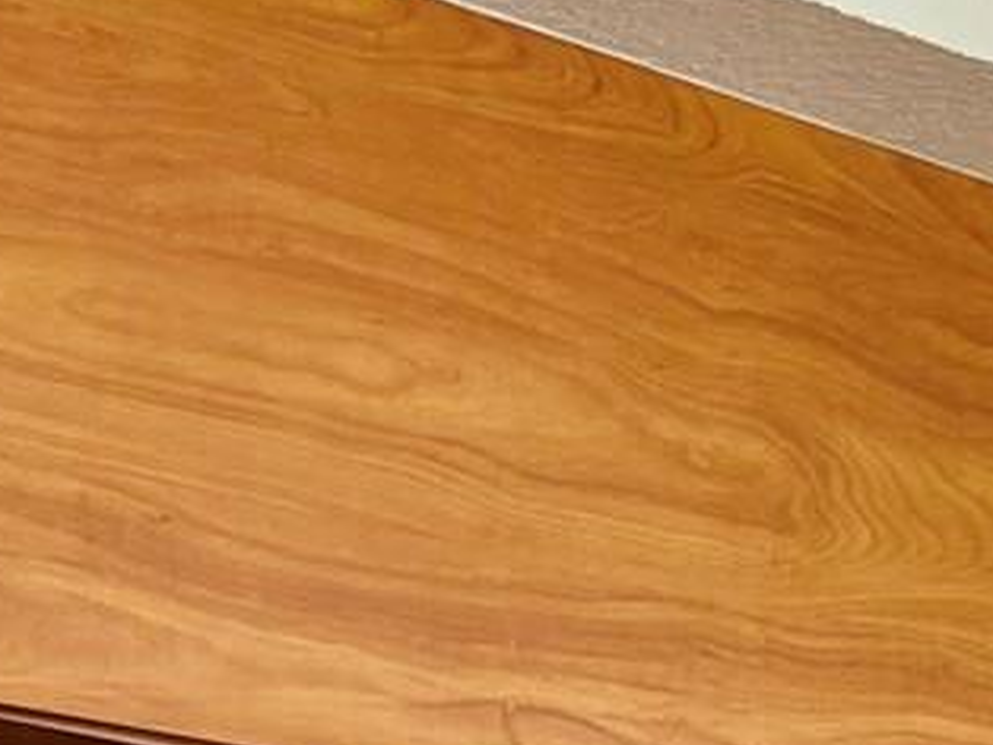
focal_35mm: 133
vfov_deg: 10.0
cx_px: 257
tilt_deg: -3.9
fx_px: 3817
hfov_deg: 14.8
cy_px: 1680
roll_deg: -0.8
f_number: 1.6
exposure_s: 1/120
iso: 100
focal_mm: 5.96
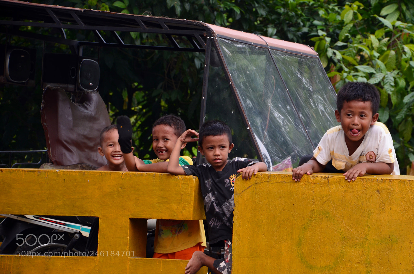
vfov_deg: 5.9
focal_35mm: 232
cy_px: 137
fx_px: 2668
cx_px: 207
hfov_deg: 8.9
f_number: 10
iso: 250
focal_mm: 155
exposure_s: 1/60
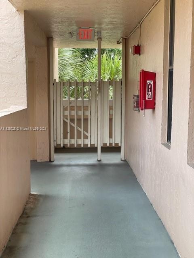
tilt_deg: -6.1
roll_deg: +0.1
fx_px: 389
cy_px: 129
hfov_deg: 28.0
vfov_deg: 36.8
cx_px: 97
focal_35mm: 52
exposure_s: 1/141
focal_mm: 6
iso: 25
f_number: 2
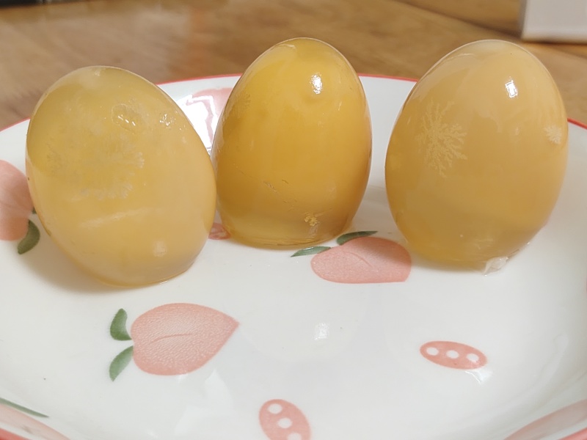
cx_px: 294
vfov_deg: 31.5
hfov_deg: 41.2
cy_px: 220
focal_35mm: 46
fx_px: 780
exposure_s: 1/50
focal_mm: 5.25
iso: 800
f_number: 4.5
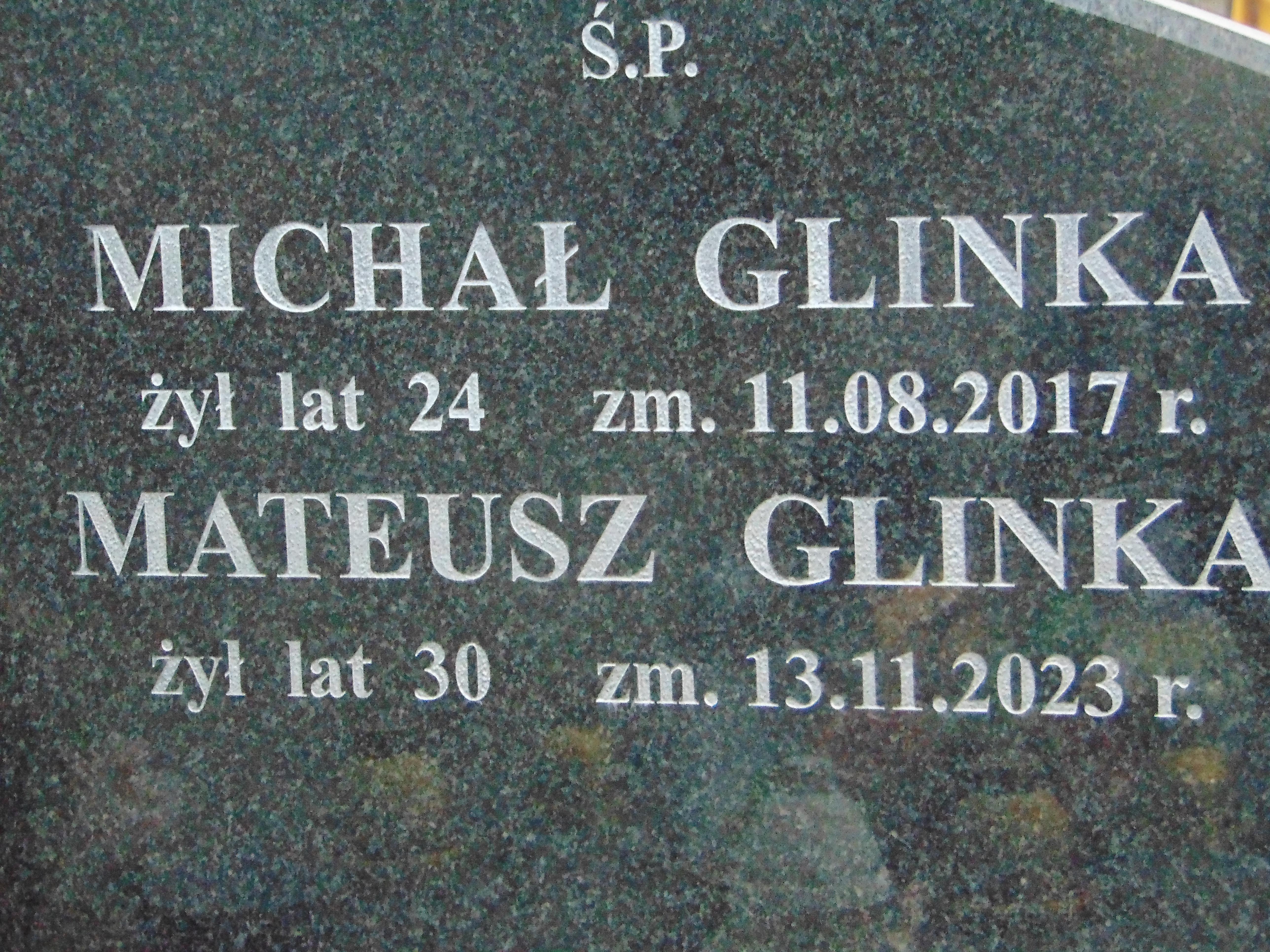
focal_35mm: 108
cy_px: 476
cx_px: 635
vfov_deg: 13.7
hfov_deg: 18.2
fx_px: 3962
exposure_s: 1/25
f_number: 3.9
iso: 800
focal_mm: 19.4
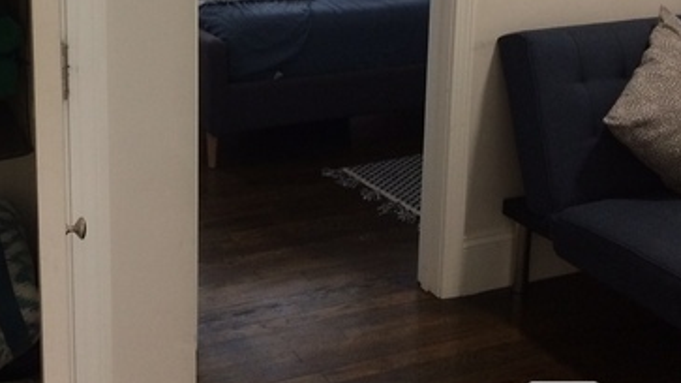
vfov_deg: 20.0
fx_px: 1047
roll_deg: +1.1
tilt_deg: -14.7
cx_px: 204
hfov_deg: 35.5
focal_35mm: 58
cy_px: -13
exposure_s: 1/30
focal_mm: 4.15
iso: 200
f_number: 2.2
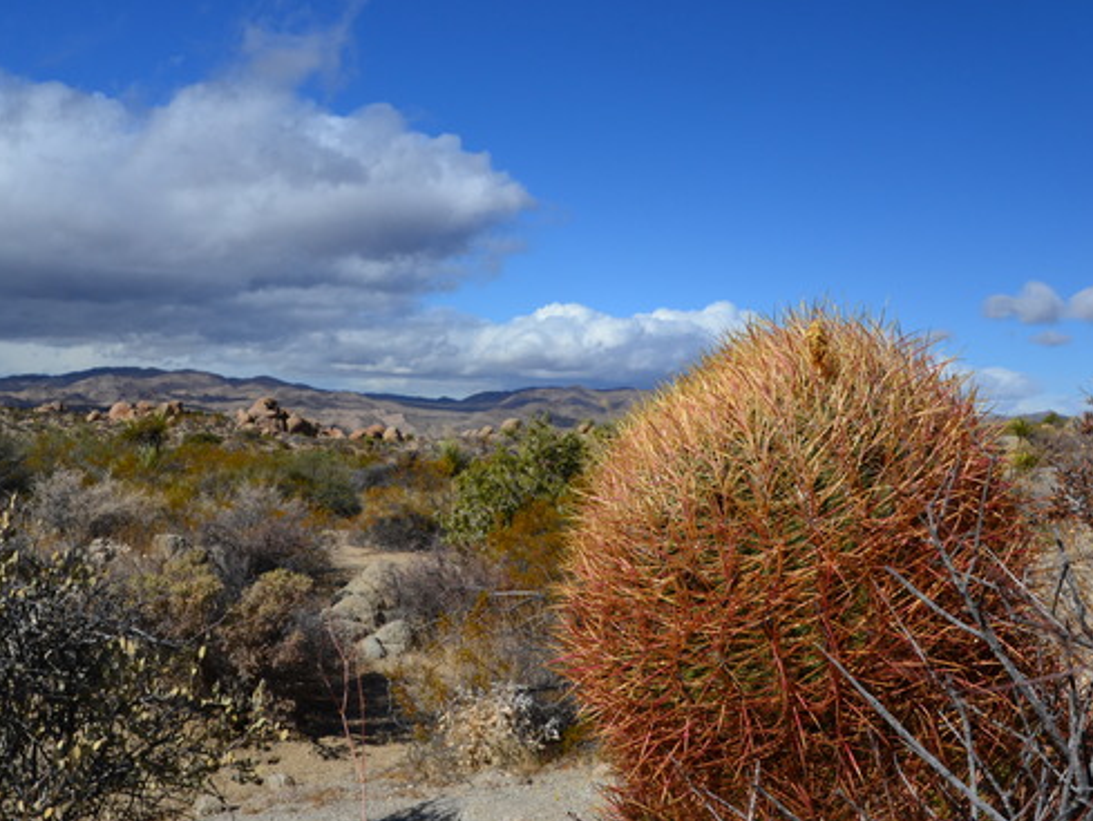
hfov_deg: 55.2
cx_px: 474
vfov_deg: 43.0
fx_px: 1042
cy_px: 413
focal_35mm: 33
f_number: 11
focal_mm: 20
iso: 280
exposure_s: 1/500
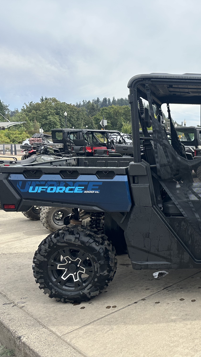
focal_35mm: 35
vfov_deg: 56.6
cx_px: 221
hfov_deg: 30.2
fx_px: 332
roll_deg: -0.4
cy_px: 178
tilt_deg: -6.4
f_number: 1.78
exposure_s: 1/2882
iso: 80
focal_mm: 6.86
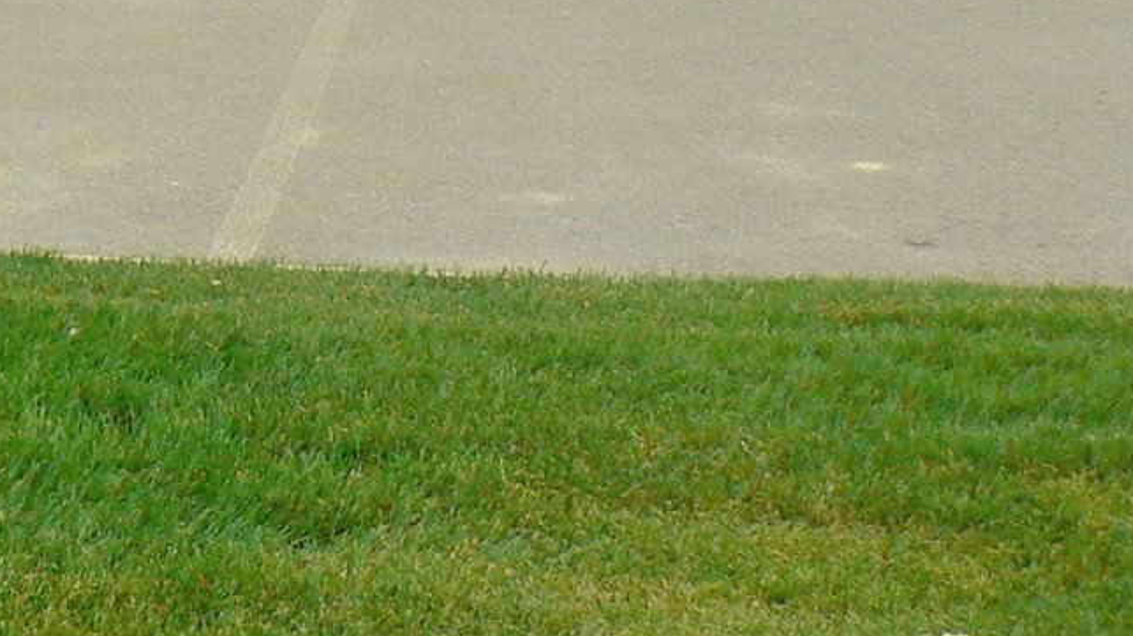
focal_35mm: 125
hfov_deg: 15.9
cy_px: -560
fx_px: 3754
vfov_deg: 9.2
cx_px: -527
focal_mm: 6
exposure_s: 1/320
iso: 80
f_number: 5.6
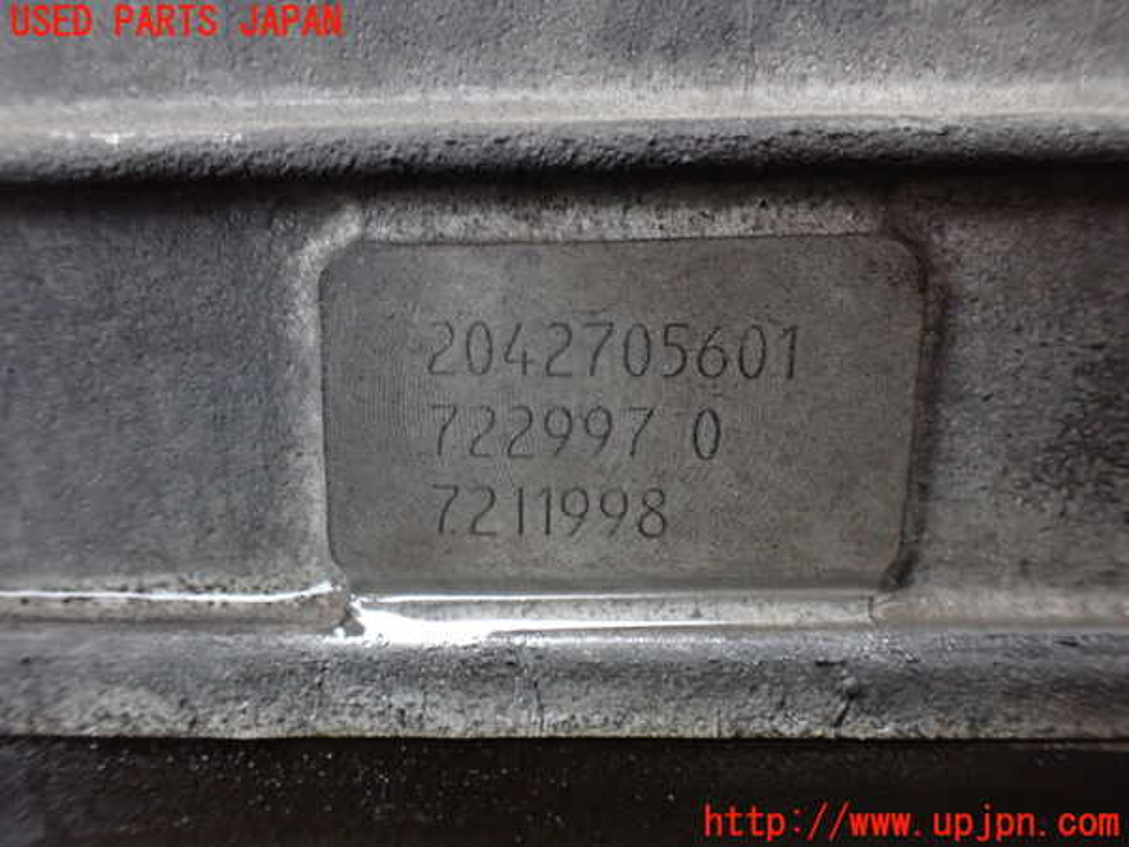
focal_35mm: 30
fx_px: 978
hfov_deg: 60.0
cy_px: 424
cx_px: 564
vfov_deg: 46.8
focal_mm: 5.4
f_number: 2.3
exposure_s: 1/80
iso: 800
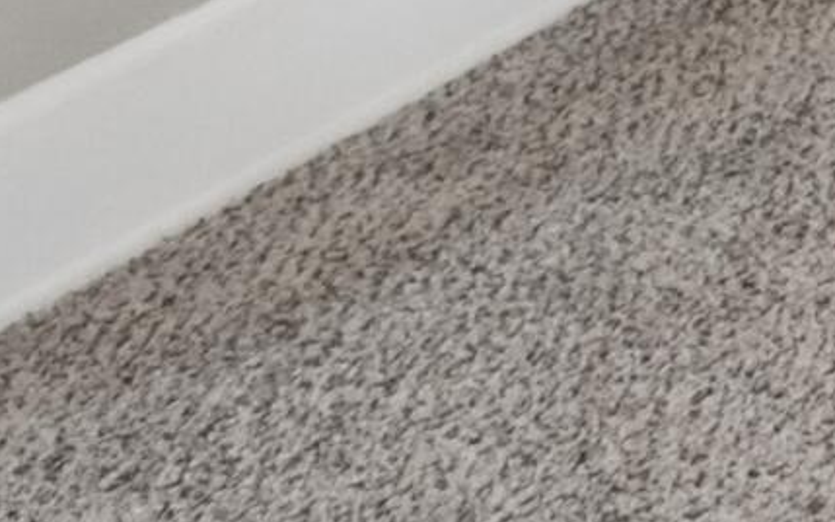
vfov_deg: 8.4
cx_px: 2756
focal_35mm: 118
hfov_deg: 10.2
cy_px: -1270
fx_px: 2675
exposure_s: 1/50
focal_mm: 11
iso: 1600
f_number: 7.1
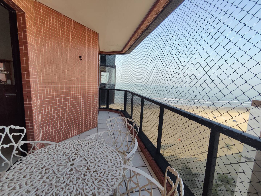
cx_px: 130
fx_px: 121
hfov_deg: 94.5
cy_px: 98
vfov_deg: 78.2
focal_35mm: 16
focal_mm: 1.65
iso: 50
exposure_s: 1/490
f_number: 2.2
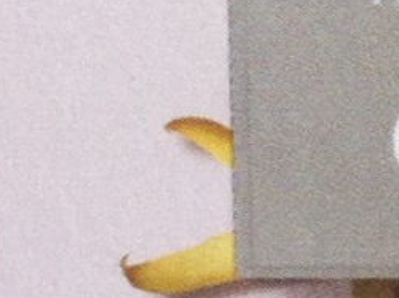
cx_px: 662
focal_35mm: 270
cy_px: -21
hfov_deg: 7.2
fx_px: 3109
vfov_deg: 5.5
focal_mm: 3.85
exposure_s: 1/15
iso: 80
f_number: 2.8
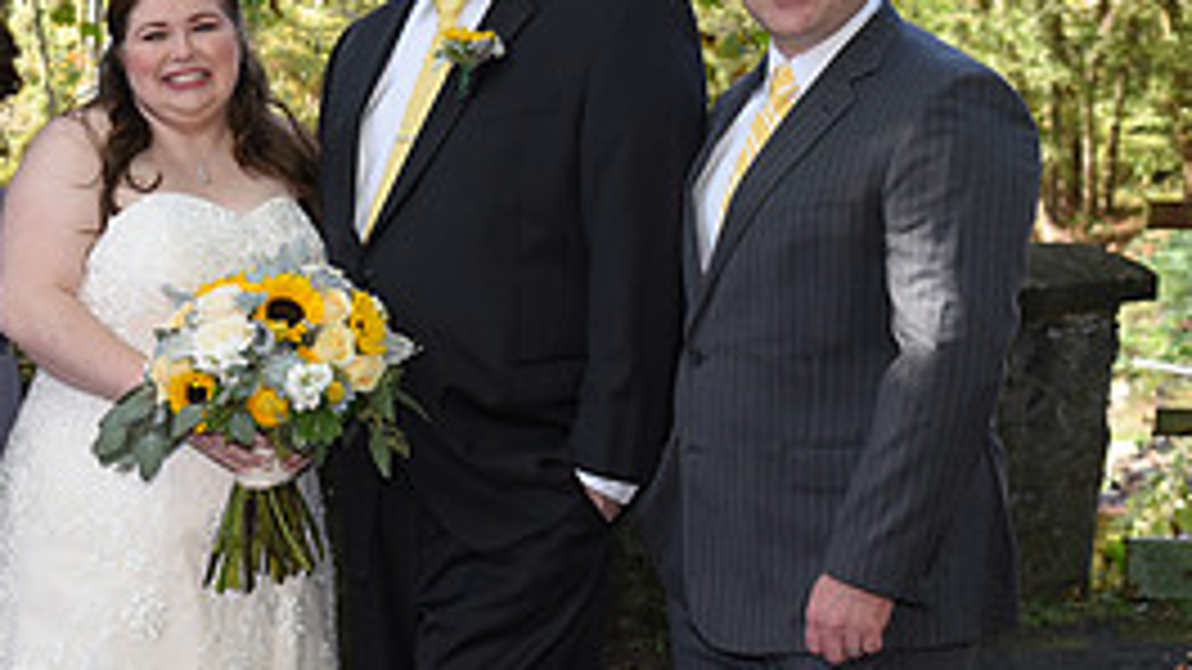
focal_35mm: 110
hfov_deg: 18.9
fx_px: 3476
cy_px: 470
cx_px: -9
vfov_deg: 11.0
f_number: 5.6
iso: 640
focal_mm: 48
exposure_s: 1/200
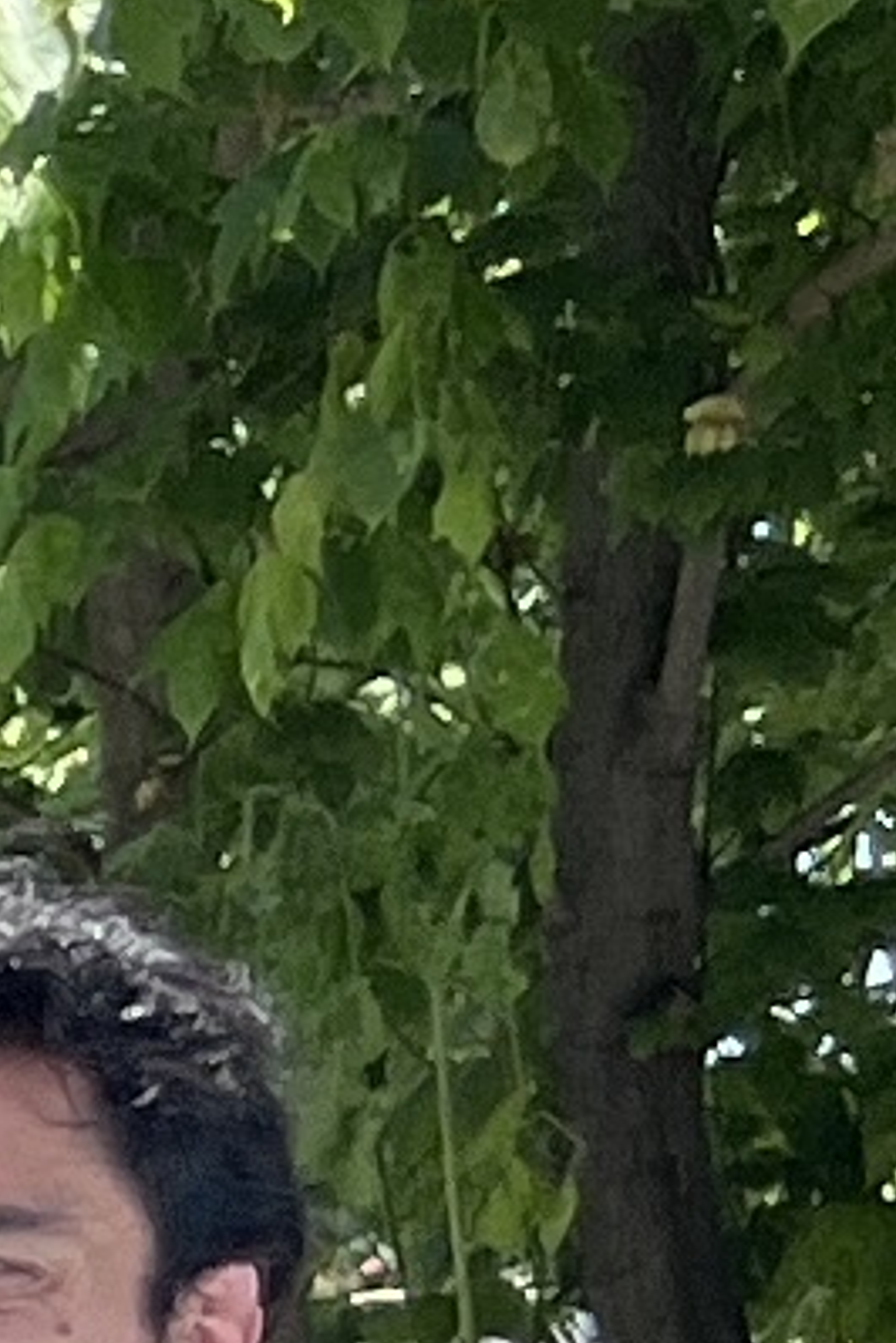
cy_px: 2201
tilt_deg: -2.3
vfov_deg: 7.4
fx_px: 10191
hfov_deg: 3.9
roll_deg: -0.3
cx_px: -5187
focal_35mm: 273
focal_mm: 5.1
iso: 50
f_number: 1.6
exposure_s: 1/1140
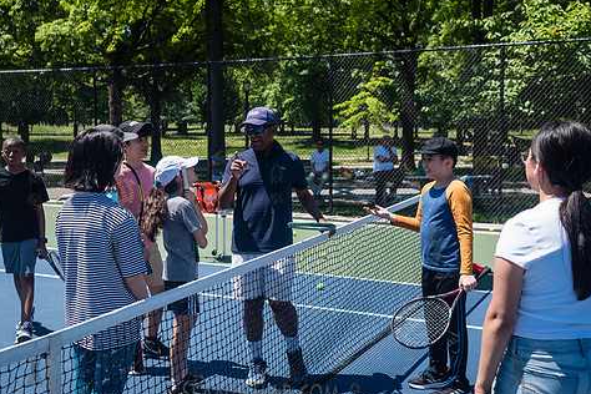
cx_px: 275
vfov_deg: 31.2
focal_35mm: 43
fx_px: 706
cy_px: 183
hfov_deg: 45.4
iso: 200
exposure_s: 1/1250
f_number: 4
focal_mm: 35
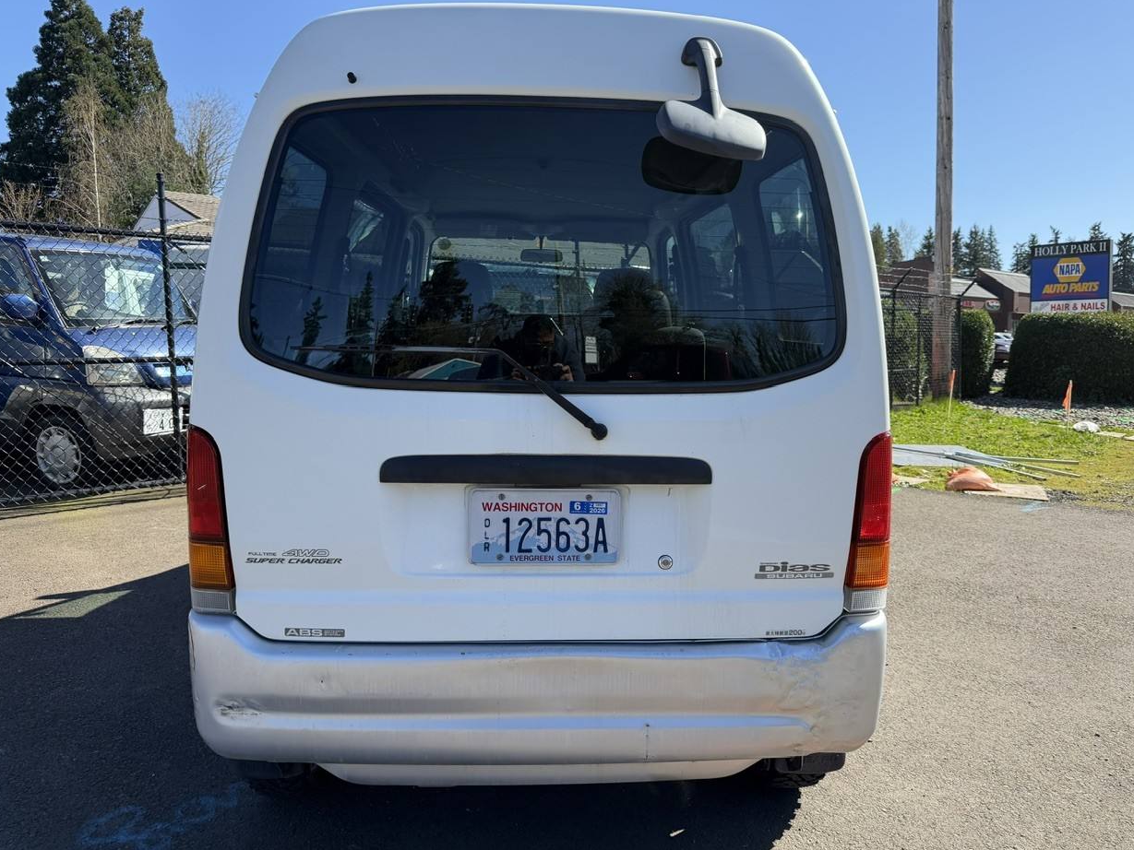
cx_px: 584
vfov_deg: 54.9
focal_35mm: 25
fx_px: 819
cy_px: 409
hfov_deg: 69.4
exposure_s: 1/2801
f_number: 1.78
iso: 100
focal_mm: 6.76
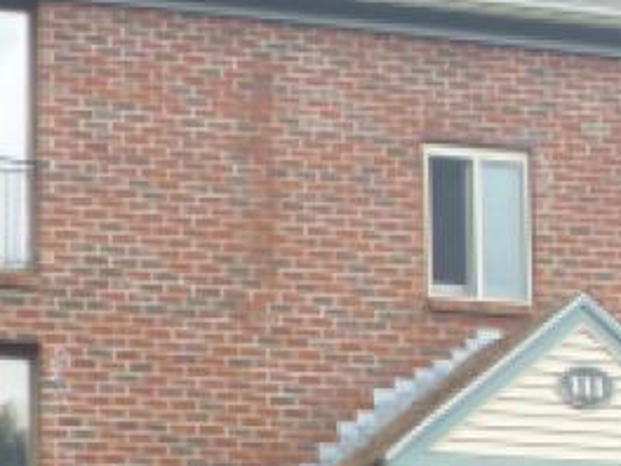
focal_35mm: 194
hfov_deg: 10.2
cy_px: 575
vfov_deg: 7.6
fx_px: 3480
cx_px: 374
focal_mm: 8.4
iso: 50
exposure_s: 1/60
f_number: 3.3
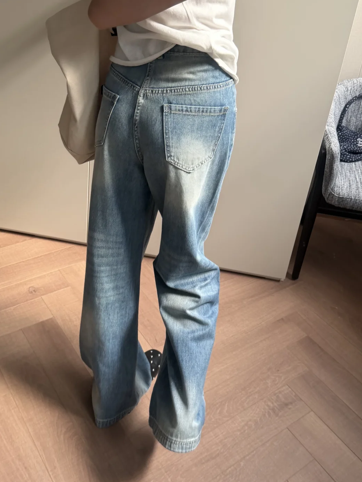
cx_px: 176
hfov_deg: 54.9
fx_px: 348
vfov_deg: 69.4
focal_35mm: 25
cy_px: 232
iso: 200
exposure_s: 1/110
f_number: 1.78
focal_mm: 6.76
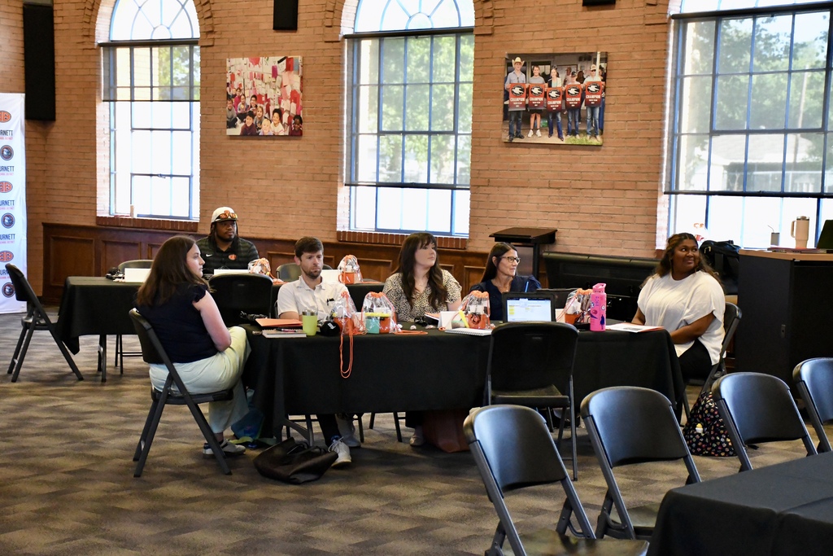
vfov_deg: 21.6
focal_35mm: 63
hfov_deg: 31.9
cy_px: 278
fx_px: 1458
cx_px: 416
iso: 6400
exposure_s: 1/500
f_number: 4.5
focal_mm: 42
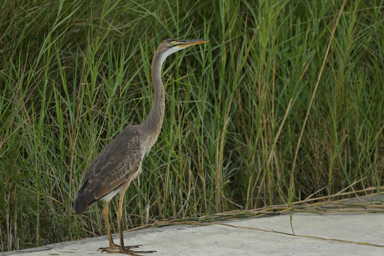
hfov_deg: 2.6
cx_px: 192
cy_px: 128
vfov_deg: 1.7
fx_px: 8533
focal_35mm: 800
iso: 640
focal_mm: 800
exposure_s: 1/1250
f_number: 6.3
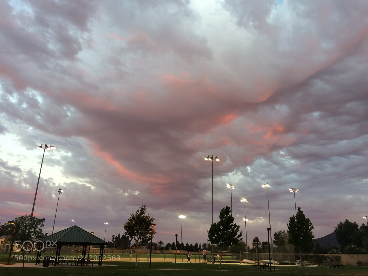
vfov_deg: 48.2
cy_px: 138
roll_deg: -1.9
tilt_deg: +21.7
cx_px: 184
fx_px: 308
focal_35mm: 29
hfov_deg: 61.7
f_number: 2.2
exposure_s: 1/30
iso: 40
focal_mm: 4.15
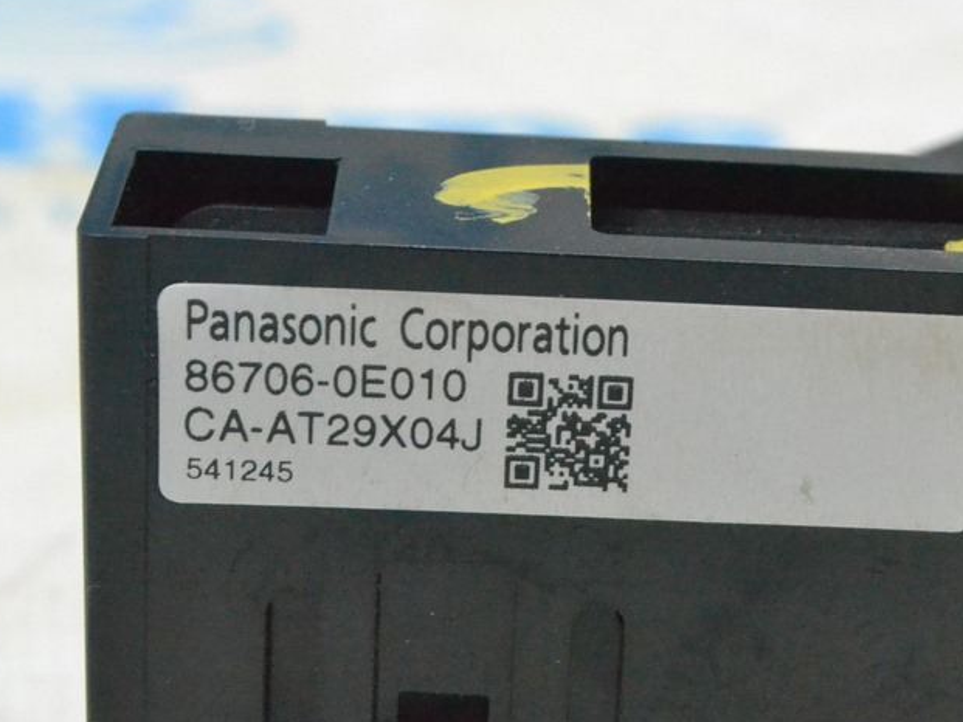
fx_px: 3639
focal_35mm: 131
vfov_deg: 11.3
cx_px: 746
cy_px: 289
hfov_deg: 15.0
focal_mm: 55
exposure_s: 1/100
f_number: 13
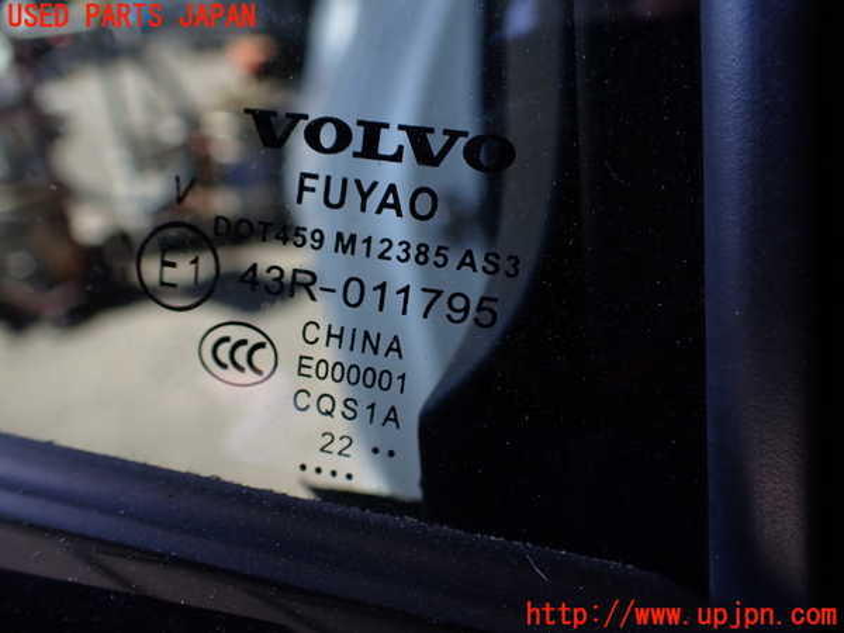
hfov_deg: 60.0
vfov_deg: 46.8
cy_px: 316
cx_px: 422
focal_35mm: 30
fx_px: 731
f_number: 2.3
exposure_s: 1/200
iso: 100
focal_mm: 5.4
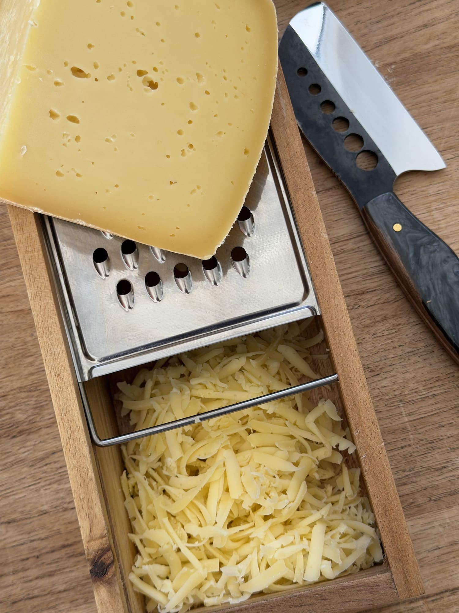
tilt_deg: -76.9
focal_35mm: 48
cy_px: 306
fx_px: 849
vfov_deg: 39.7
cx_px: 230
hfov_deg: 30.3
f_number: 1.78
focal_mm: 6.76
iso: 100
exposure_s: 1/65
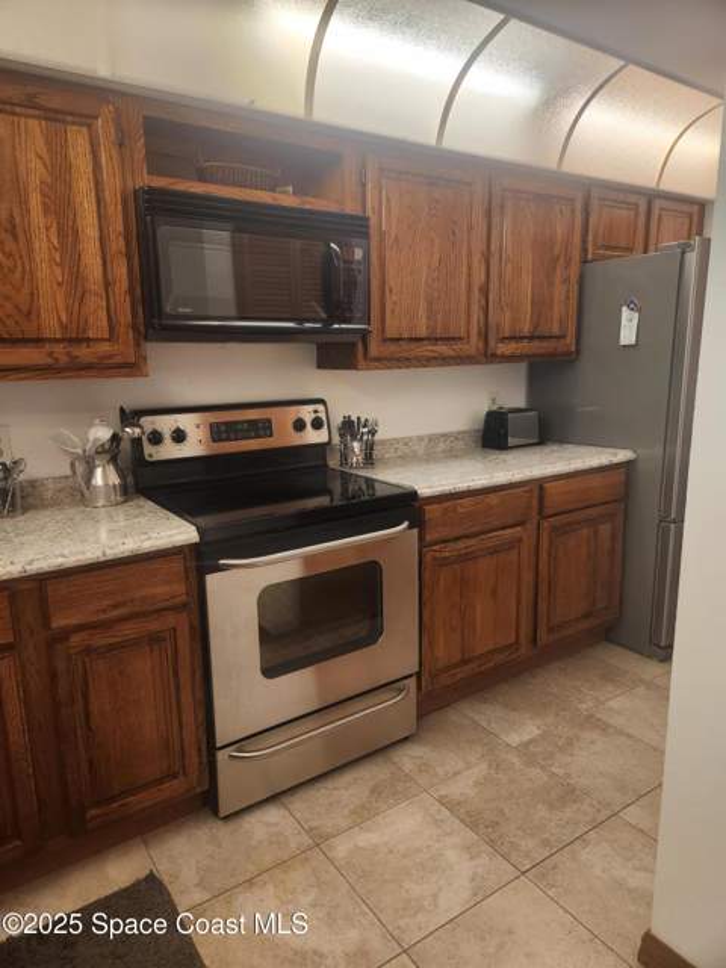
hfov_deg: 58.9
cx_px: 363
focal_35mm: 23
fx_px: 643
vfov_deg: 73.9
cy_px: 484
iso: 160
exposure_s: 1/180
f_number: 1.8
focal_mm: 5.4
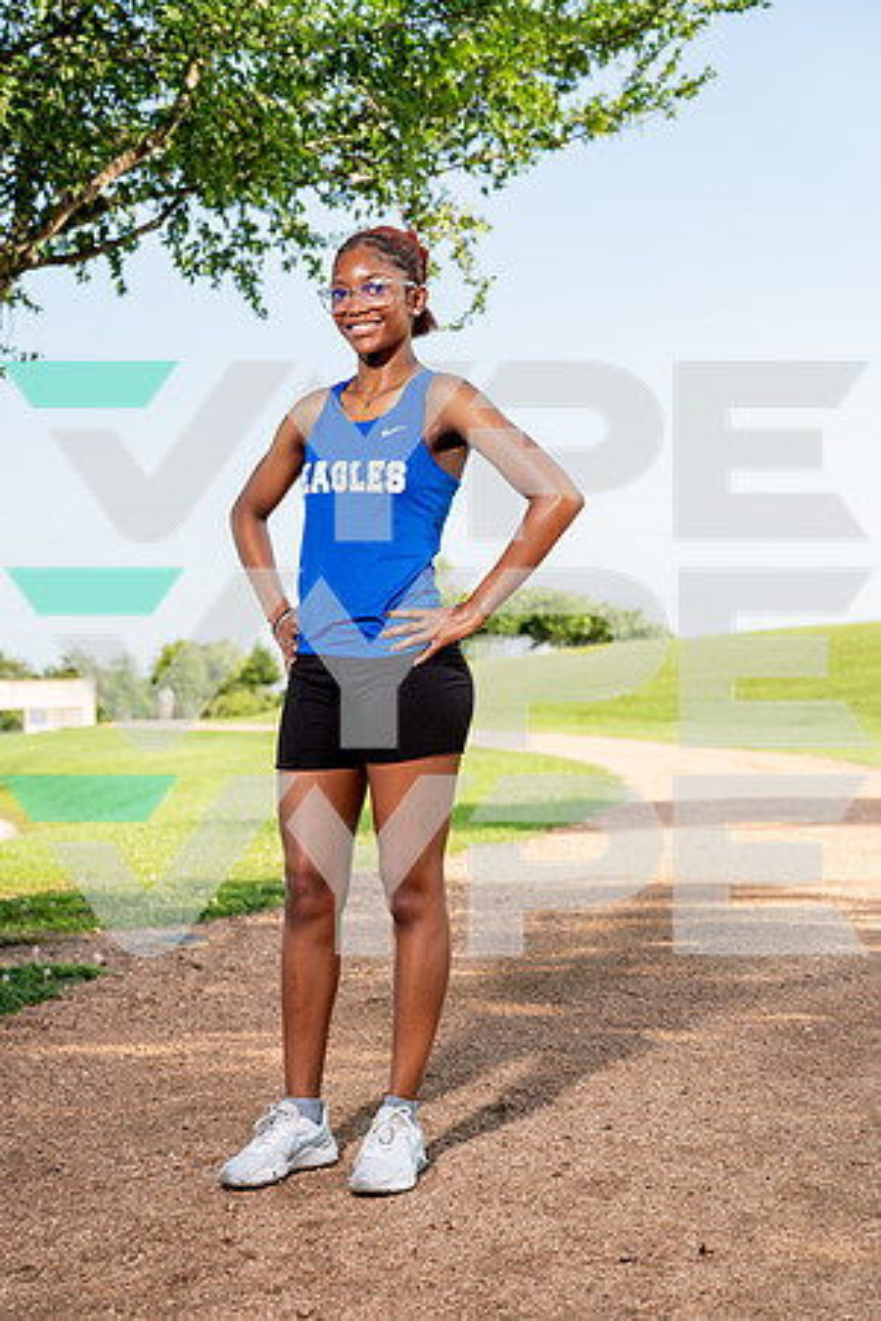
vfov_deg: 37.5
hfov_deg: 25.5
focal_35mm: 53
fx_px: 1945
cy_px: 660
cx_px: 440
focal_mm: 53
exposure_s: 1/250
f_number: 4
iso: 100
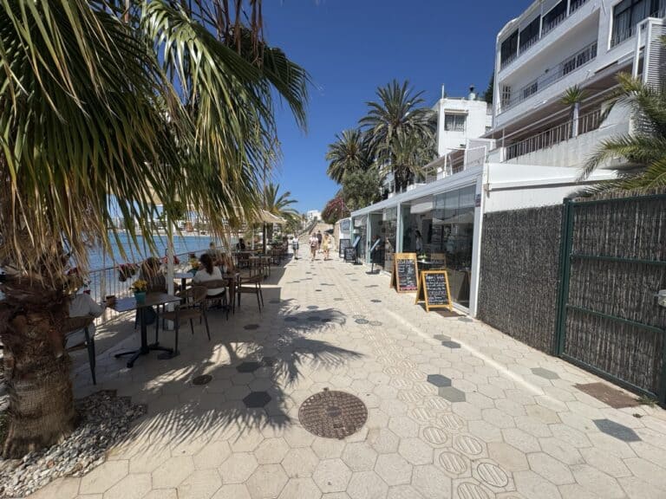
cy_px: 250
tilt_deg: -1.0
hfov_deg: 102.1
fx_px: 269
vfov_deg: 85.7
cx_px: 333
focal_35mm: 14
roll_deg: -2.7
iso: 50
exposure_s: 1/3390
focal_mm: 2.22
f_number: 2.2
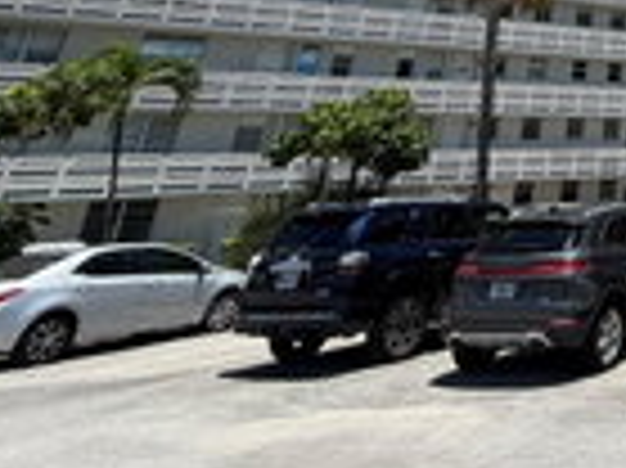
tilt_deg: +25.4
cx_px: 826
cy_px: -194
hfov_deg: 32.3
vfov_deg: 26.4
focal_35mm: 43
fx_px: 777
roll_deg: +2.2
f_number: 2.2
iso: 20
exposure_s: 1/789
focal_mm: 2.22
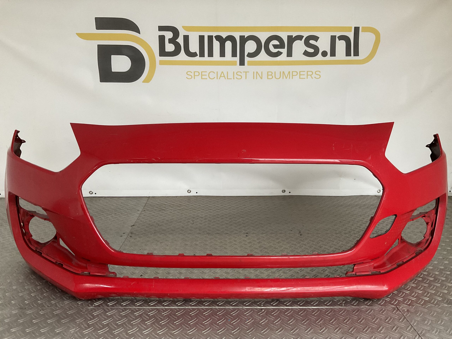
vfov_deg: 48.2
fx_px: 379
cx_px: 226
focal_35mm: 29
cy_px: 170
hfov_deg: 61.7
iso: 160
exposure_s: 1/60
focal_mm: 3
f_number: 1.8
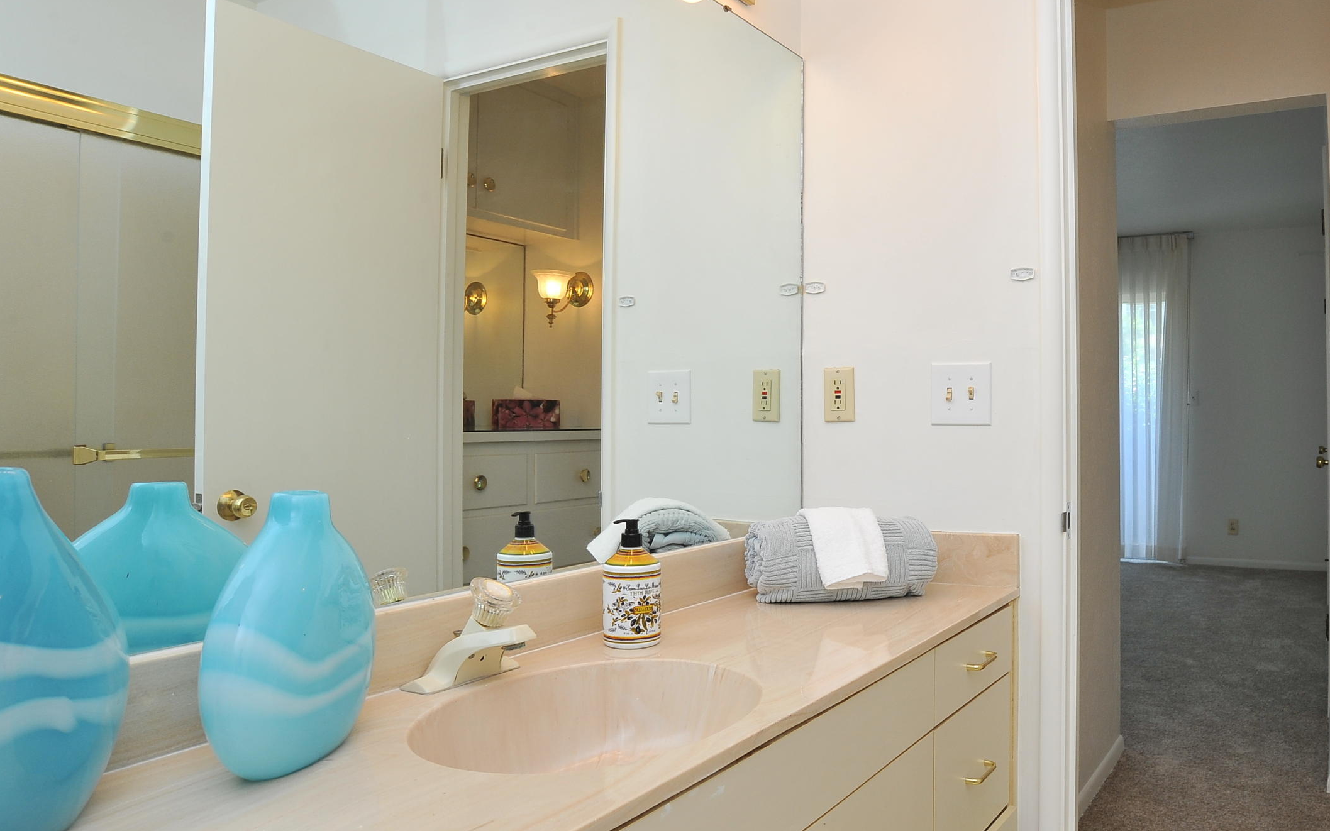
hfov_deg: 68.7
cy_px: 383
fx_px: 942
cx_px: 869
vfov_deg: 47.6
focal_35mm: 26
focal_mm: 18
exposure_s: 1/40
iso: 500
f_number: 11
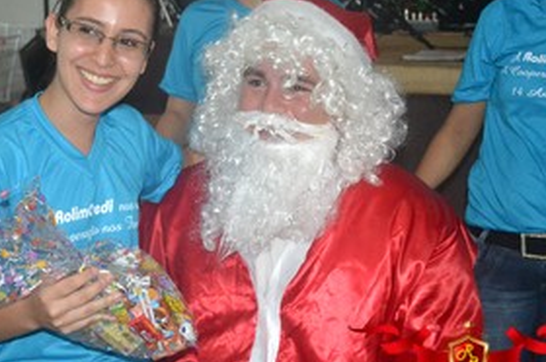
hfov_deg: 26.9
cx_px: 176
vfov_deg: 18.2
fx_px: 1133
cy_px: 156
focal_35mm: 75
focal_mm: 31
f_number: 4
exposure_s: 1/60
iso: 3200
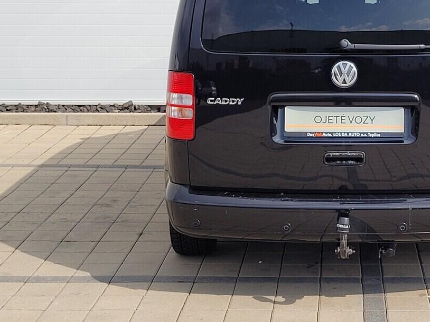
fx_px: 571
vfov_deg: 30.9
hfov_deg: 39.7
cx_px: 341
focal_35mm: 46
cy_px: 79
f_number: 1.8
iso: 40
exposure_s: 1/2359
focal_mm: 5.4
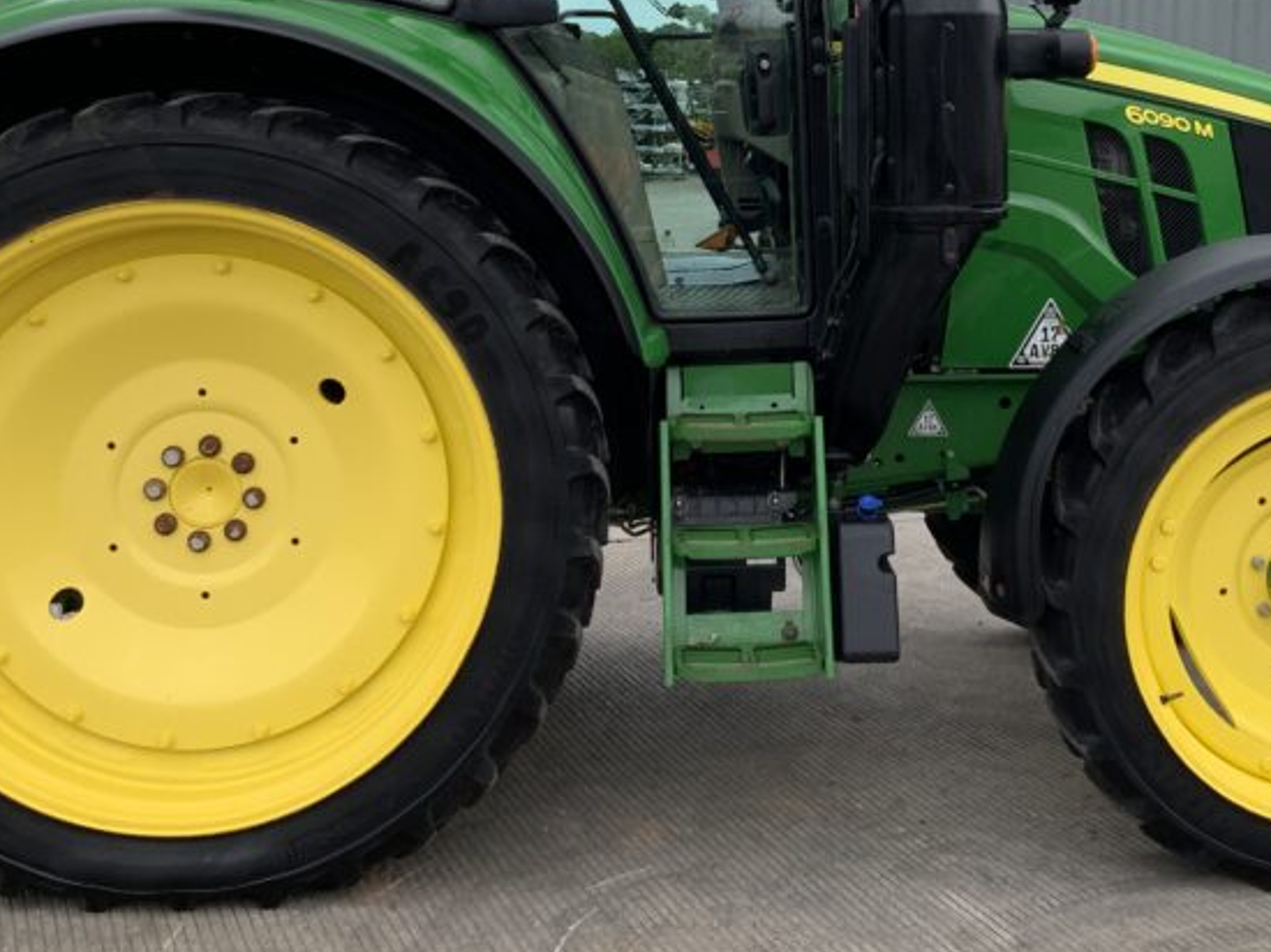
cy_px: 187
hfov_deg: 35.3
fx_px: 1982
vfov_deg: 26.5
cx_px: 825
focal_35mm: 54
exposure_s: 1/804
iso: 16
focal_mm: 3
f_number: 1.8
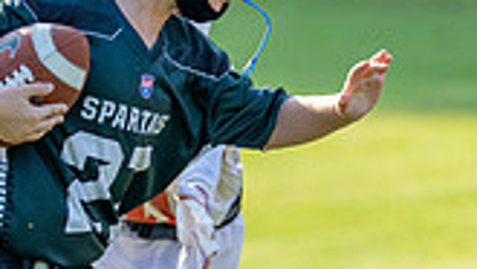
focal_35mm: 1114
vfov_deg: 1.1
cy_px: 193
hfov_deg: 1.9
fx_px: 14097
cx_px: 264
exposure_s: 1/2000
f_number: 2.8
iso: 320
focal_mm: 200
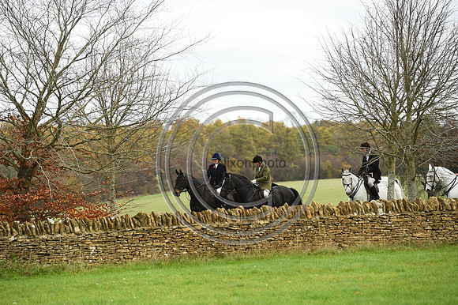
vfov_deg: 6.9
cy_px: 152
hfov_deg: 10.3
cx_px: 229
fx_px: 2543
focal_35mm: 200
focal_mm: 200
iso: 1800
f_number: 5.6
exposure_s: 1/1250
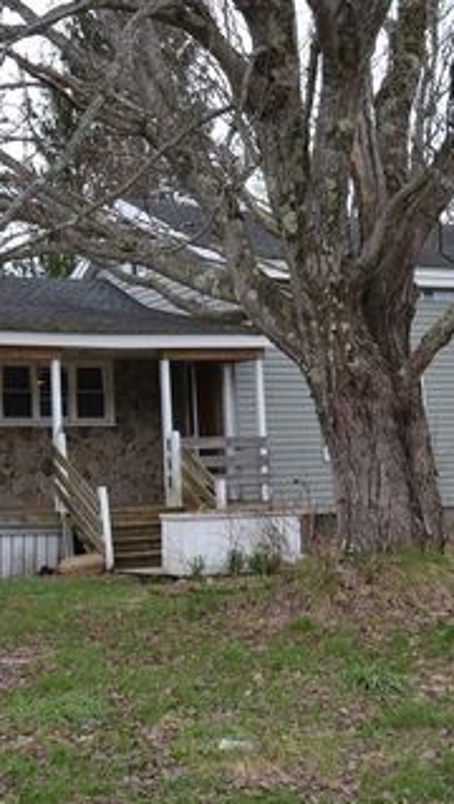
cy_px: 389
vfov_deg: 35.4
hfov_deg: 20.2
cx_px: 103
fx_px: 1260
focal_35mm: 59
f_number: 5.6
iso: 180
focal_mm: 24
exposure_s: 1/125
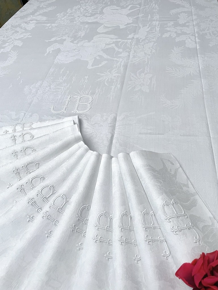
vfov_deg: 67.3
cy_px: 145
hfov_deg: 53.1
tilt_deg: -50.8
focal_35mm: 26
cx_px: 109
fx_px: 218
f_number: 1.6
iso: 125
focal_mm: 4.2
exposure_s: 1/94
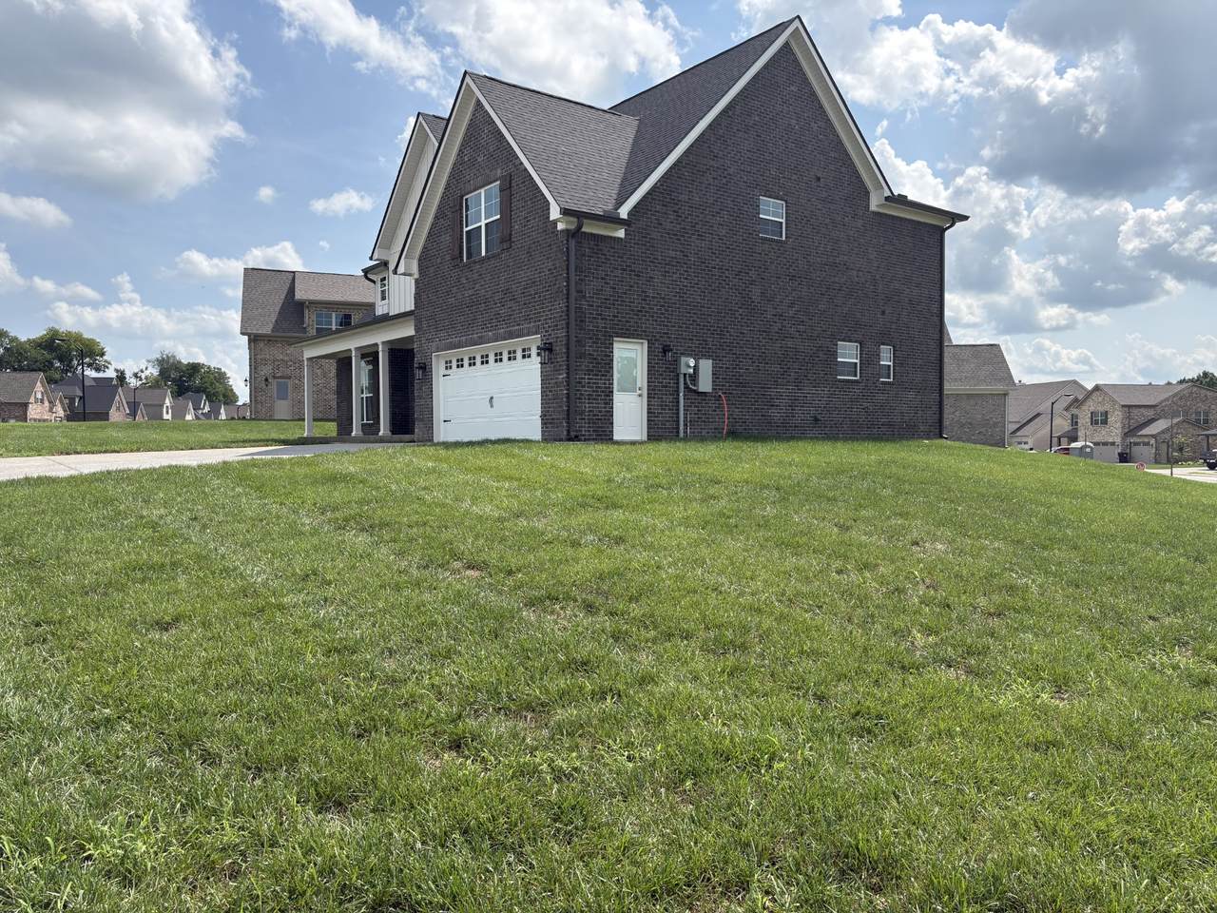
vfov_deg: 53.1
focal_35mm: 26
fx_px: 914
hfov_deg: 67.3
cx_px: 608
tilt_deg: -0.8
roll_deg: -0.4
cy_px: 456
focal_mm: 5.96
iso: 50
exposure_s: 1/3448
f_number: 1.6
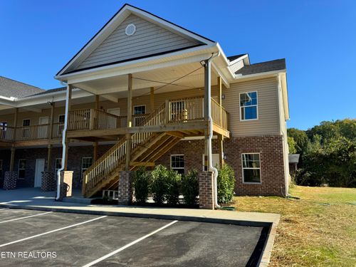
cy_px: 134
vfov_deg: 56.8
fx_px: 247
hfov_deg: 71.6
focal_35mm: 24
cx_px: 178
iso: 80
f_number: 1.78
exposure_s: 1/1923
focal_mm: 6.76
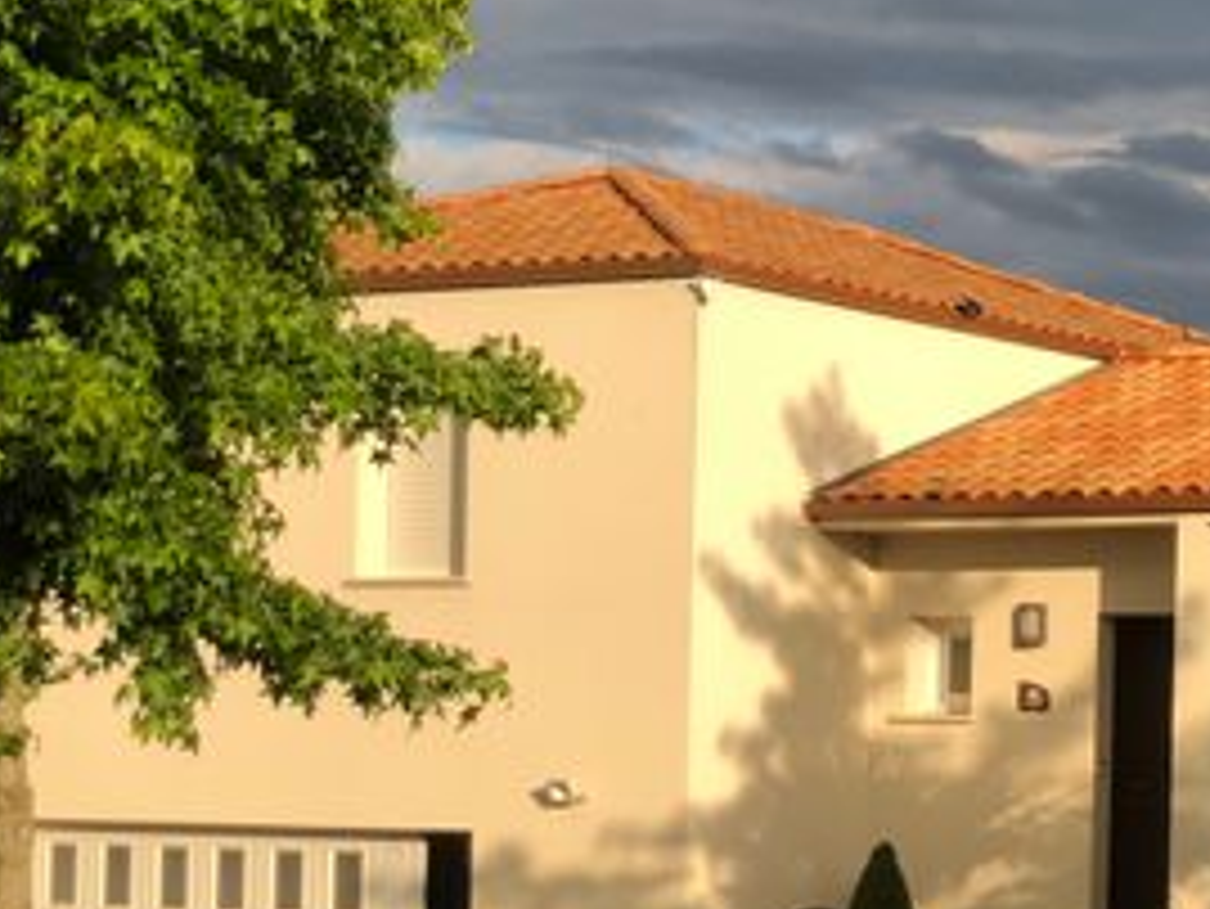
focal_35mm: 116
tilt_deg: -0.1
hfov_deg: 16.5
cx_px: 1282
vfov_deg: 12.7
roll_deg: -1.2
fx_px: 4057
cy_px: 832
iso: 16
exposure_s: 1/366
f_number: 2.4
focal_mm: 6
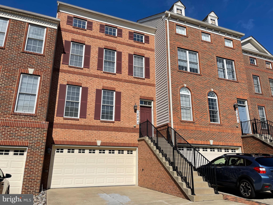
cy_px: 102
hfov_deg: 67.3
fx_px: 205
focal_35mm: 26
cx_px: 136
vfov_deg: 53.1
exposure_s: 1/6250
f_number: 1.6
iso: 32
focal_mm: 5.1
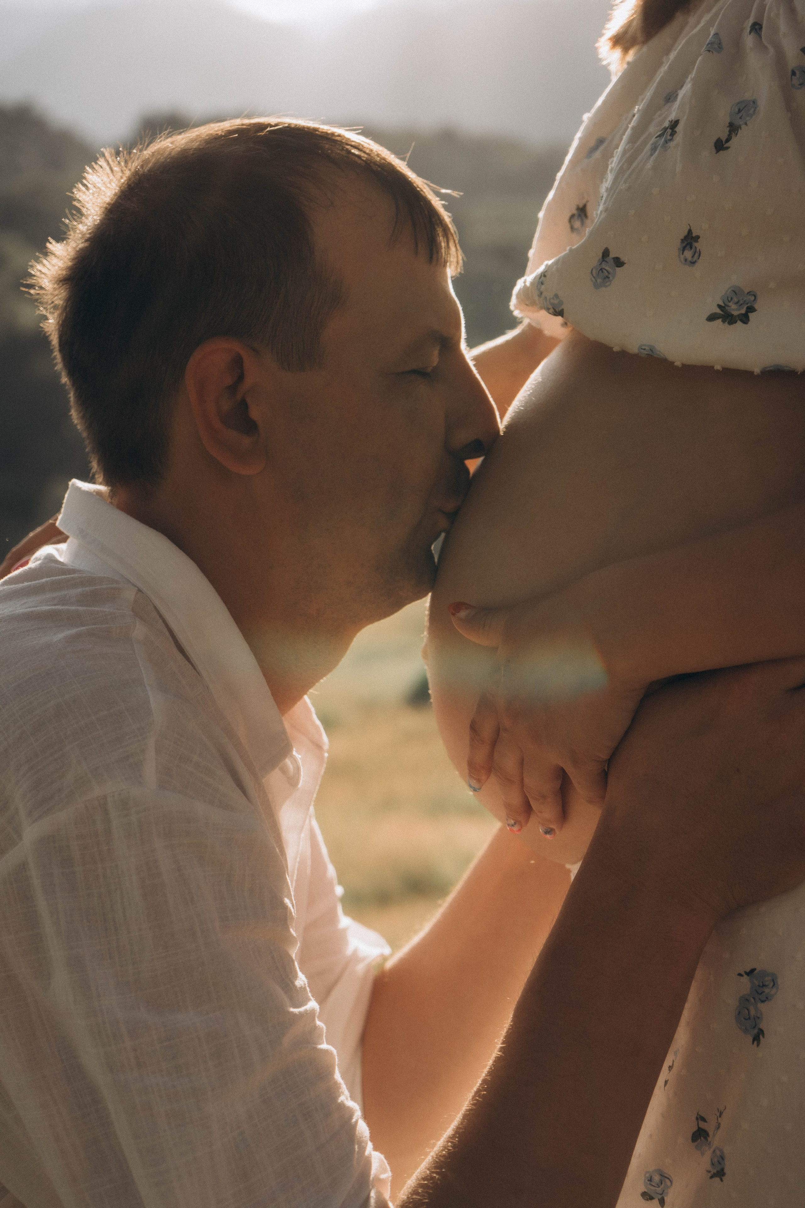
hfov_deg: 19.5
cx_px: 402
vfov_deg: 28.8
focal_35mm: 70
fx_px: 2348
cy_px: 604
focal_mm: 70
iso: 400
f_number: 5.6
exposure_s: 1/800
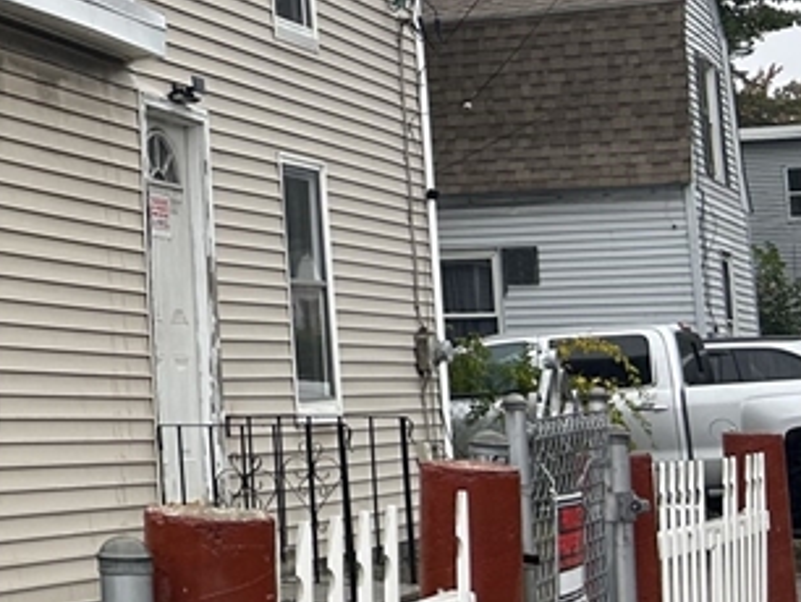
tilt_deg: +8.3
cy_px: 84
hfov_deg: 19.2
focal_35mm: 87
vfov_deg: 16.8
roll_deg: -0.4
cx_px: -458
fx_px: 2015
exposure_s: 1/531
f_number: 1.5
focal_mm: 5.7
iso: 50
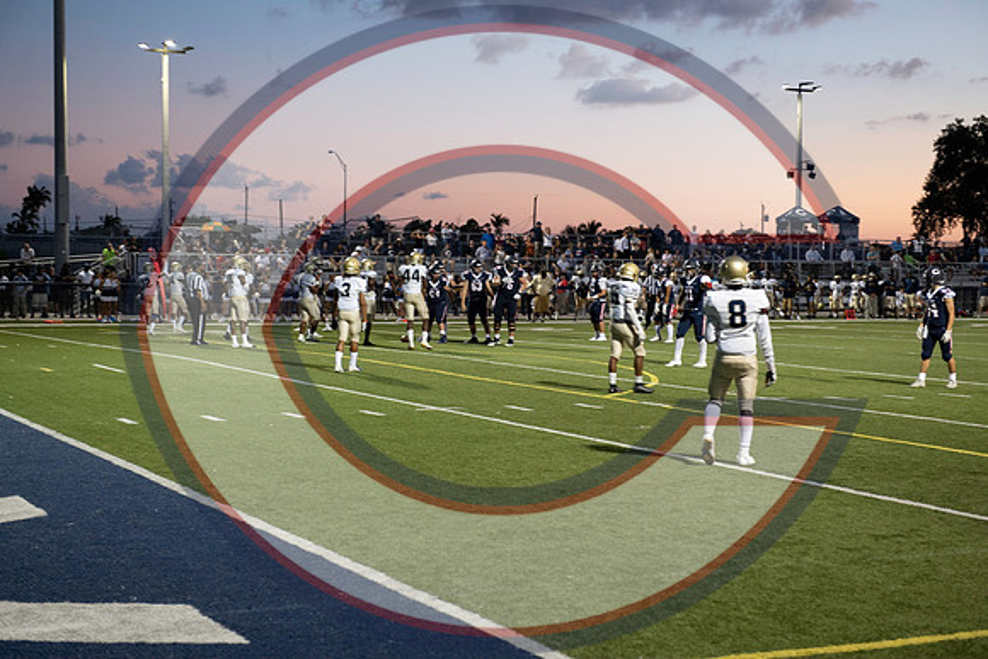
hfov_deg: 32.4
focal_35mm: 62
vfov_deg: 21.9
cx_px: 494
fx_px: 1702
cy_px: 330
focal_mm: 62
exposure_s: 1/60
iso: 1250
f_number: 4.5
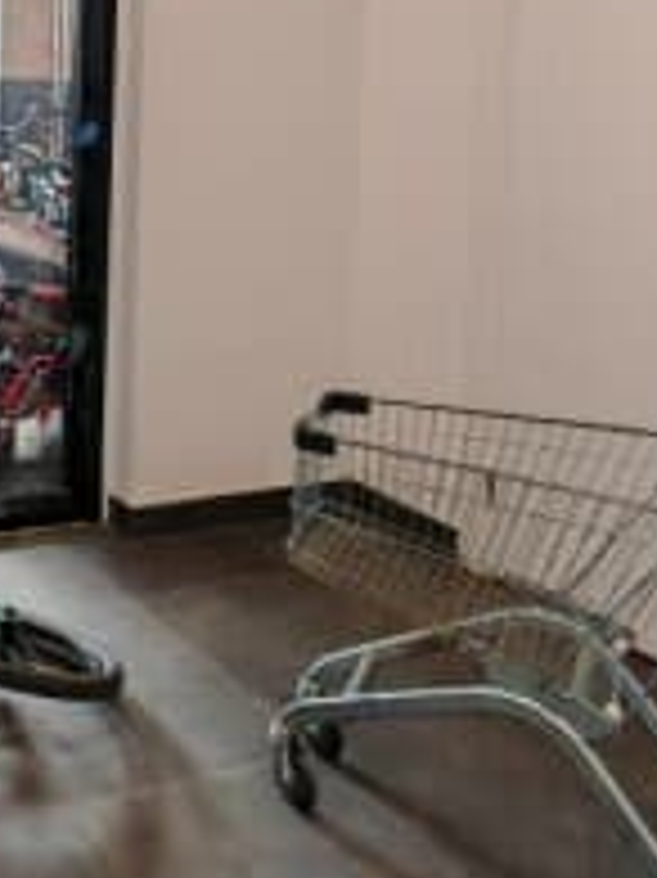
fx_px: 1013
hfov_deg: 27.2
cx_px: -284
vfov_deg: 42.4
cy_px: 68
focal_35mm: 40
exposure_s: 1/50
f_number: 2
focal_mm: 1.82
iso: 160
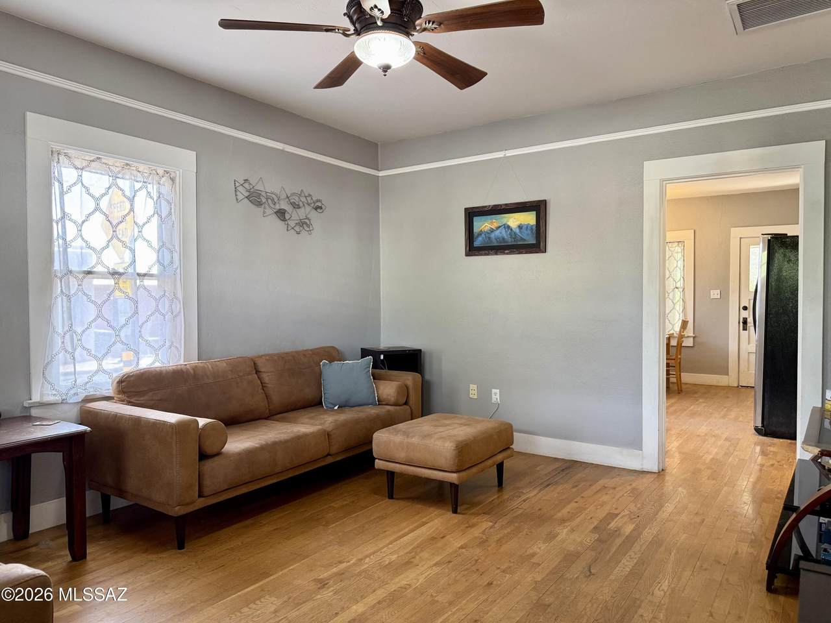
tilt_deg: -0.8
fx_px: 576
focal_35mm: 24
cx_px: 416
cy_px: 312
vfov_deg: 56.8
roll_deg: +0.1
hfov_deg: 71.6
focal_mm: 6.76
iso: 250
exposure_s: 1/60
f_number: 1.78
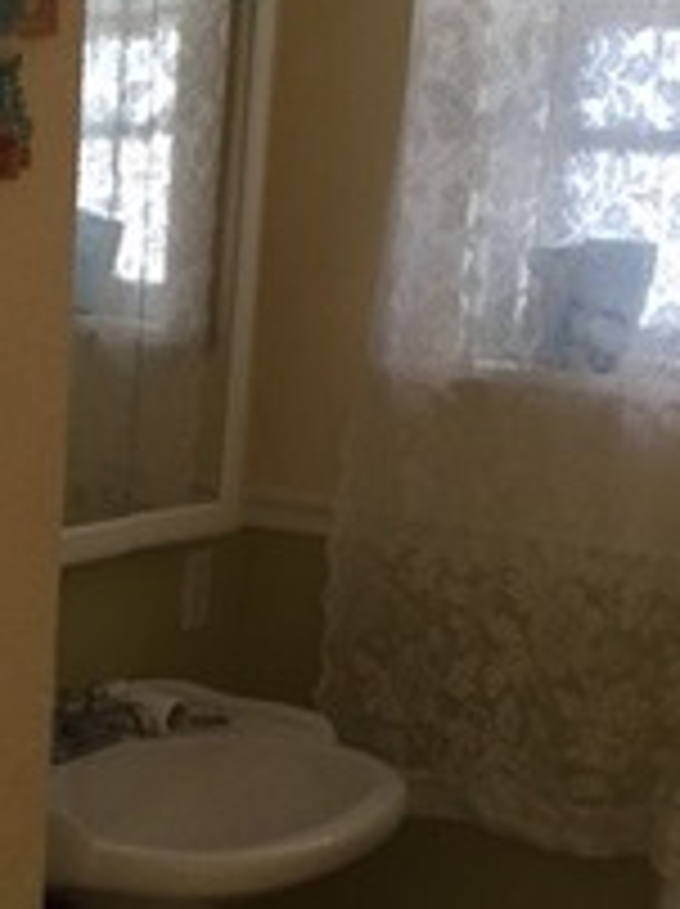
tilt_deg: -12.7
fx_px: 1811
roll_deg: -4.2
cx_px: 194
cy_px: 666
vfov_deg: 27.9
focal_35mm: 69
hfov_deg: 21.1
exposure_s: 1/30
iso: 125
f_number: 2.2
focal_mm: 4.15
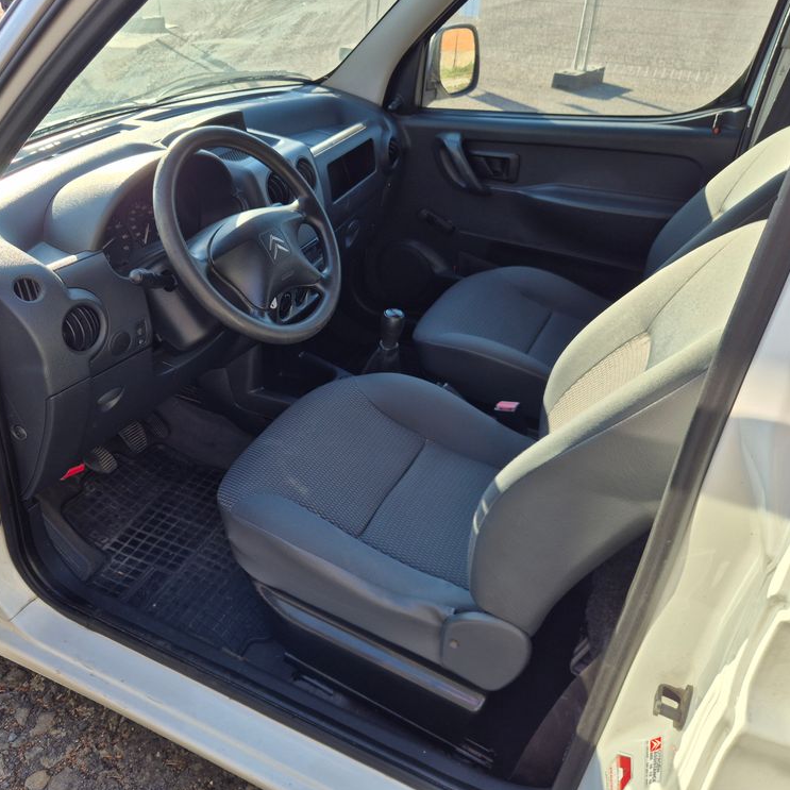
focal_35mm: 28
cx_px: 316
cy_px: 385
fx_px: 723
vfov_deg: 57.3
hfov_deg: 56.9
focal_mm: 5.4
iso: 25
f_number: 1.8
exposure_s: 1/407
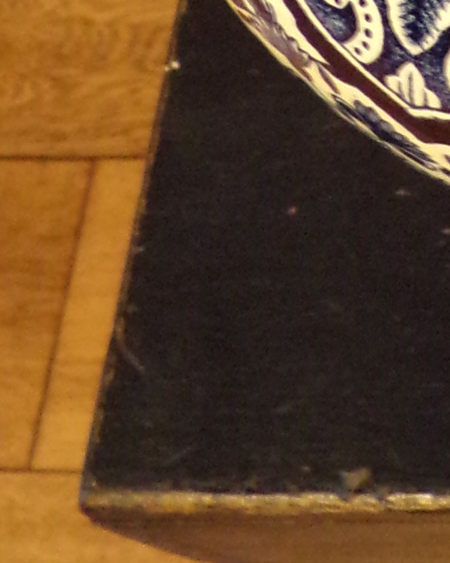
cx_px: 789
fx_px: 2014
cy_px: -484
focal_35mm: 121
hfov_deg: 11.8
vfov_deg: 13.9
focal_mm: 4.3
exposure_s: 1/17
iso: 365
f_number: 3
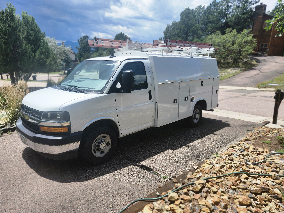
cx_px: 142
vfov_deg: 58.9
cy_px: 106
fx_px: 189
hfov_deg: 73.9
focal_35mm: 23
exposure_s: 1/1476
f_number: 1.8
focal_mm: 5.54
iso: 25
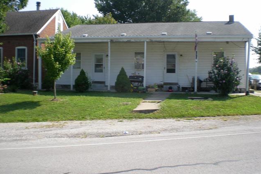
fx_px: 290
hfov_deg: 48.4
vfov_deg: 33.4
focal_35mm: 40
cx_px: 131
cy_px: 82
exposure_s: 1/226
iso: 50
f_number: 4.6
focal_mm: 6.3
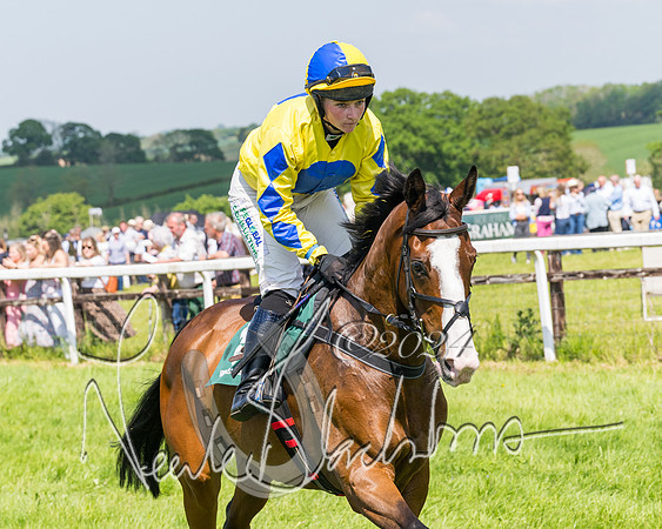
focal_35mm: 137
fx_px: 2684
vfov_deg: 11.3
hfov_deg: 14.1
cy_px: 234
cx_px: 367
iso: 200
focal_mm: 73
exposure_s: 1/1000
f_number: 5
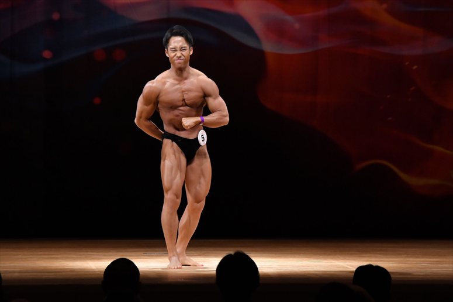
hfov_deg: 8.6
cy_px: 151
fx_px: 3019
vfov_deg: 5.7
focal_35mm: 240
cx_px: 226
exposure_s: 1/400
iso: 4000
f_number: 5.6
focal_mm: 160
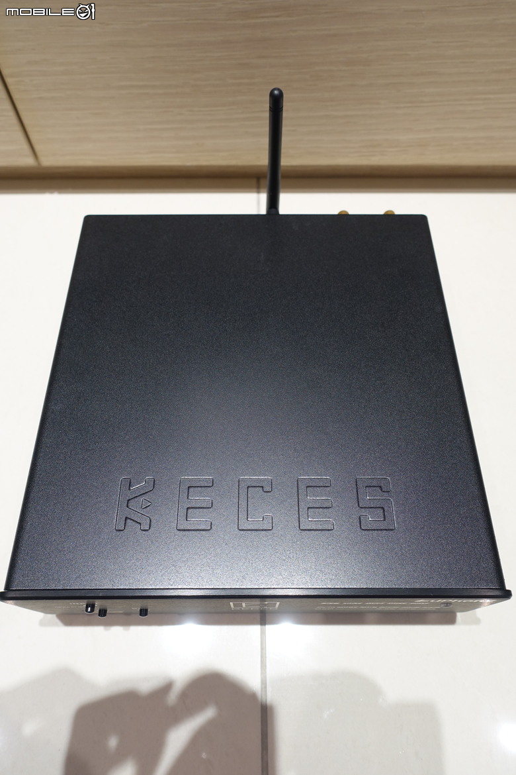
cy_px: 388
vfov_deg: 73.7
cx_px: 258
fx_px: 516
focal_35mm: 24
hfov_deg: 53.1
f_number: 2.8
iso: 125
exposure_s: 1/40
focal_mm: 8.8
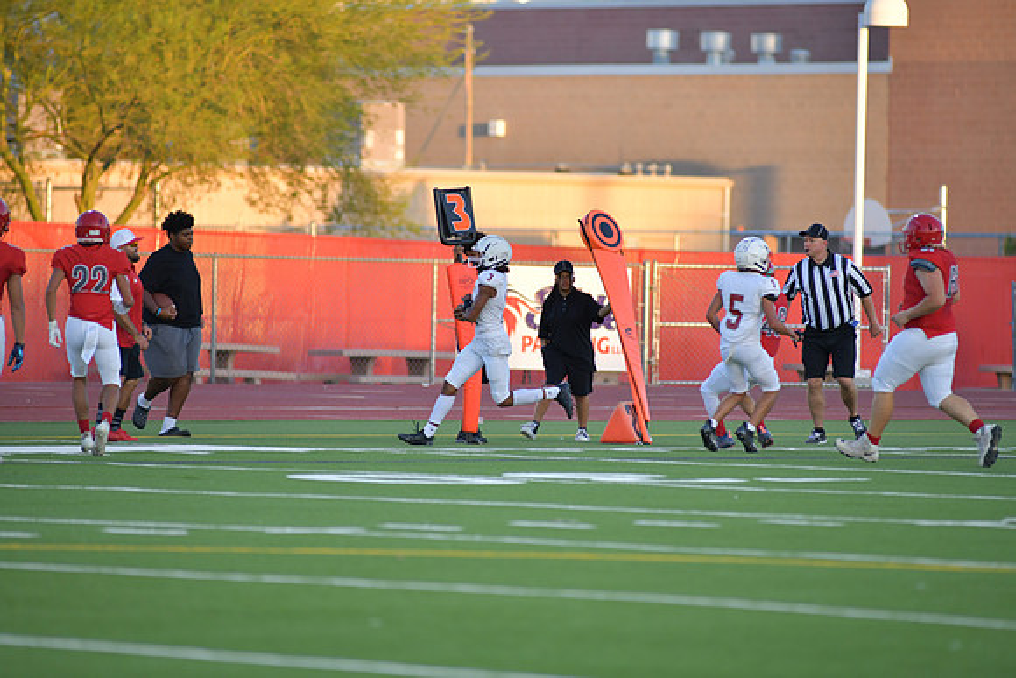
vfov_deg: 4.6
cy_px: 339
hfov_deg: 6.9
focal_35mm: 300
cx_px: 508
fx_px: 8468
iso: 640
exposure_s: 1/1250
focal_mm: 300
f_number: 3.5
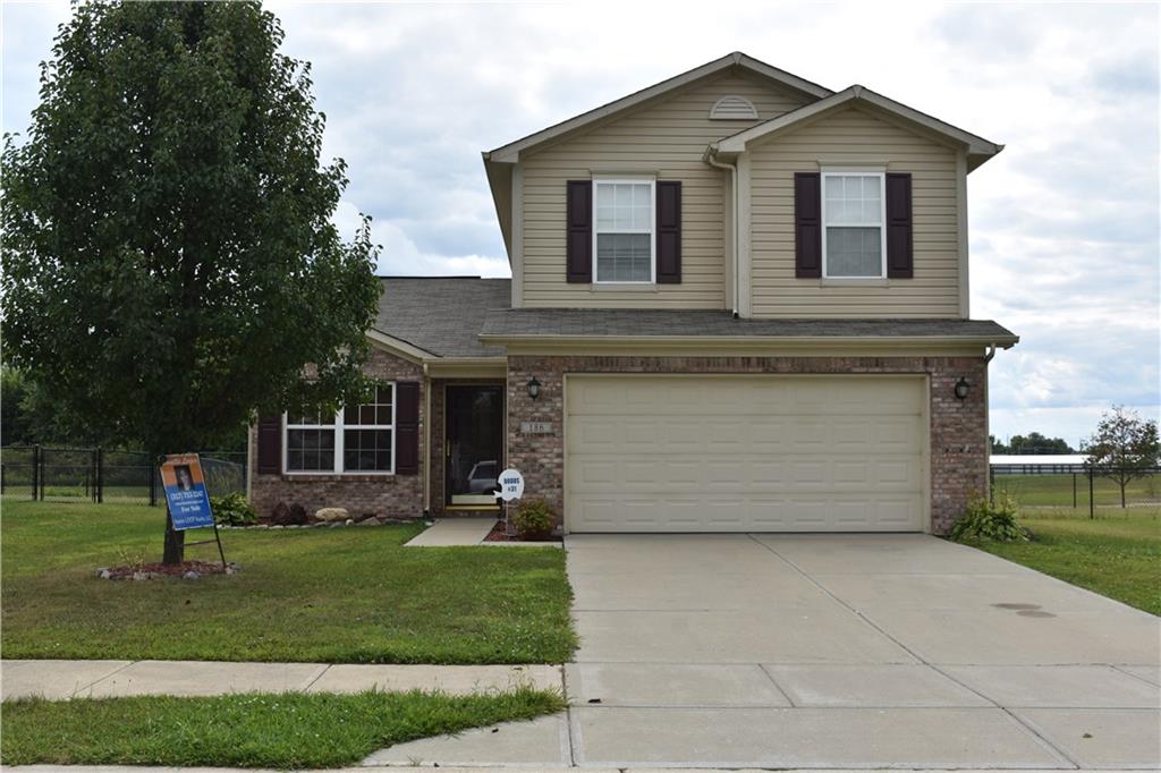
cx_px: 580
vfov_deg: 31.9
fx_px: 1354
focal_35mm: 42
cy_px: 386
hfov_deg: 46.4
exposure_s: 1/250
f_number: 8
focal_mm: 28
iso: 100
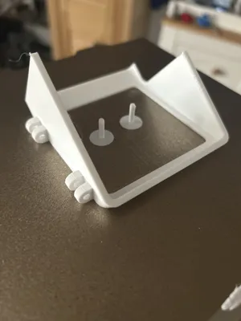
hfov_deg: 53.1
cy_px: 160
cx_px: 120
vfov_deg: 67.3
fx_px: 241
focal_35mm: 26
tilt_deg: -49.9
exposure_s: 1/41
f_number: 1.5
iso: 500
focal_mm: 5.7
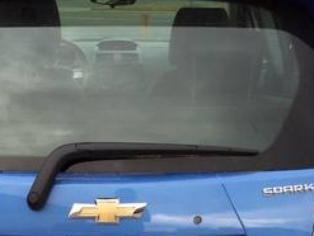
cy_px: 212
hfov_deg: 25.9
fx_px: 681
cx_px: 114
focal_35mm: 75
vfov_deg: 19.3
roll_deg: -1.6
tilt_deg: -16.8
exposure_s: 1/120
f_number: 2.2
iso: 40
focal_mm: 4.15
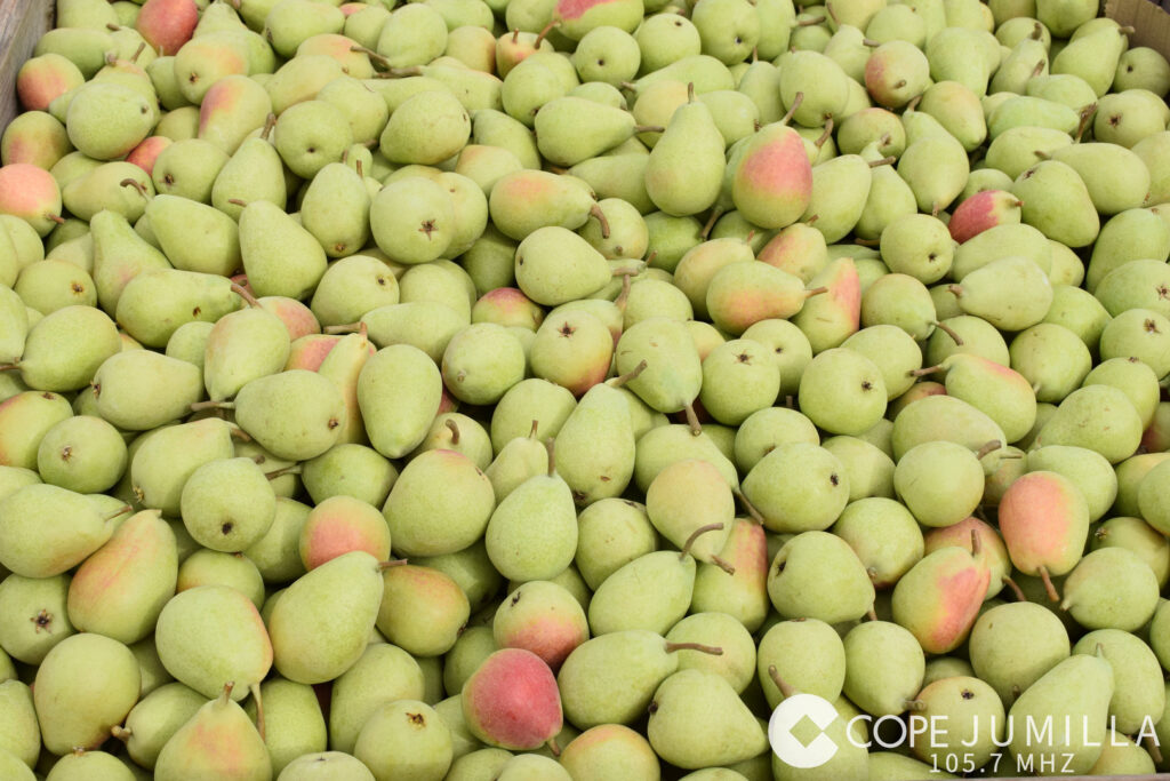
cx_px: 585
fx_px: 1658
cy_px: 390
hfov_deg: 38.9
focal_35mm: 51
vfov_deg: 26.5
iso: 320
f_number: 11
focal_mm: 34
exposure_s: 1/500
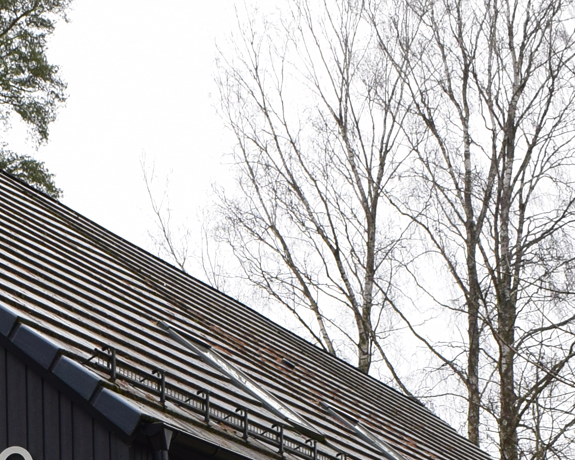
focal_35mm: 128
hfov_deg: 14.6
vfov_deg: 11.5
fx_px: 2178
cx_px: -117
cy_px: 701
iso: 400
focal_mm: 18
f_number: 9
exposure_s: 1/100
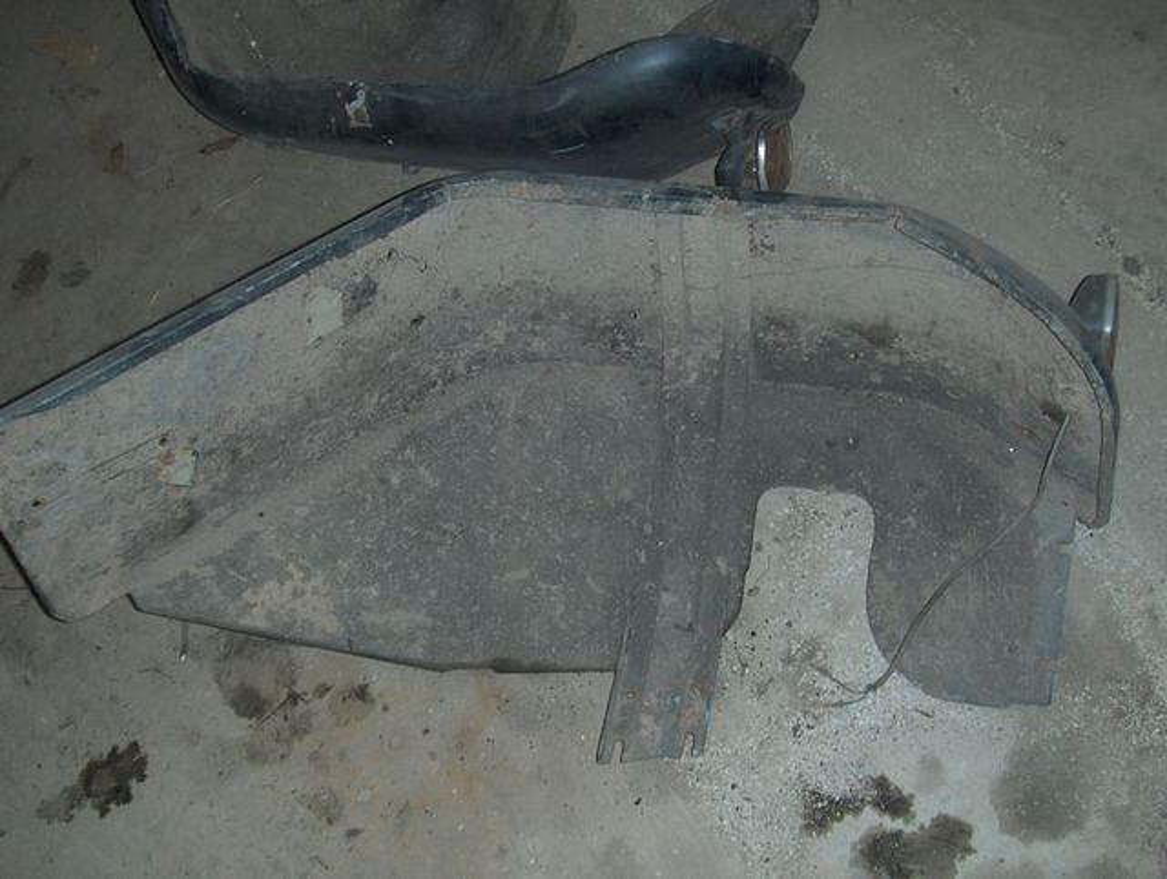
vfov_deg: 35.2
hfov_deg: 45.7
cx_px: 584
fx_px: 1384
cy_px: 440
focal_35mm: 41
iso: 100
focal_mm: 6.5
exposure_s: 1/60
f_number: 3.5
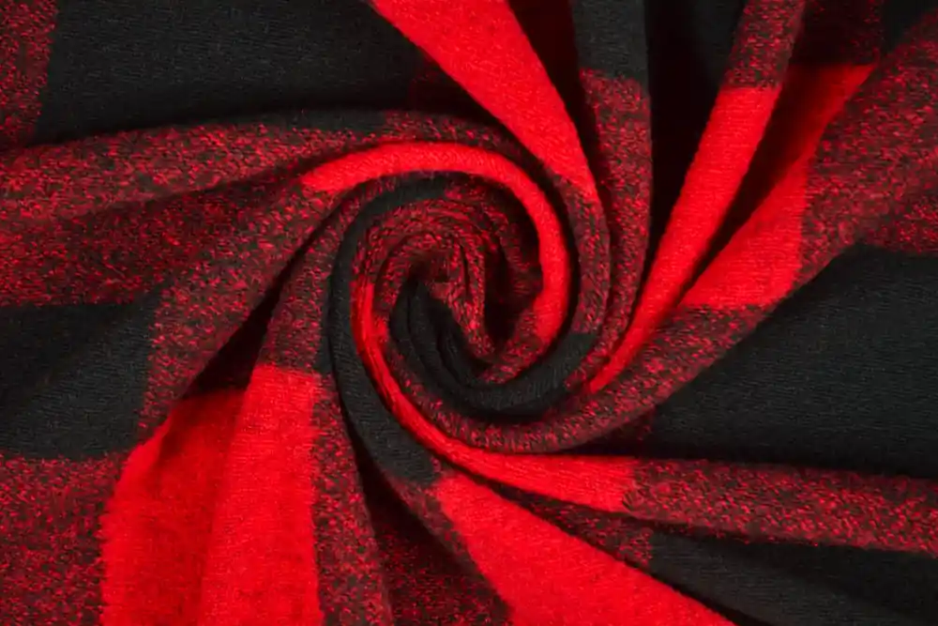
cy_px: 313
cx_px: 469
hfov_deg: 24.6
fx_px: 2150
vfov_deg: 16.6
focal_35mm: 82
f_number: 6.3
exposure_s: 1/5
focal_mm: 55
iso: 100
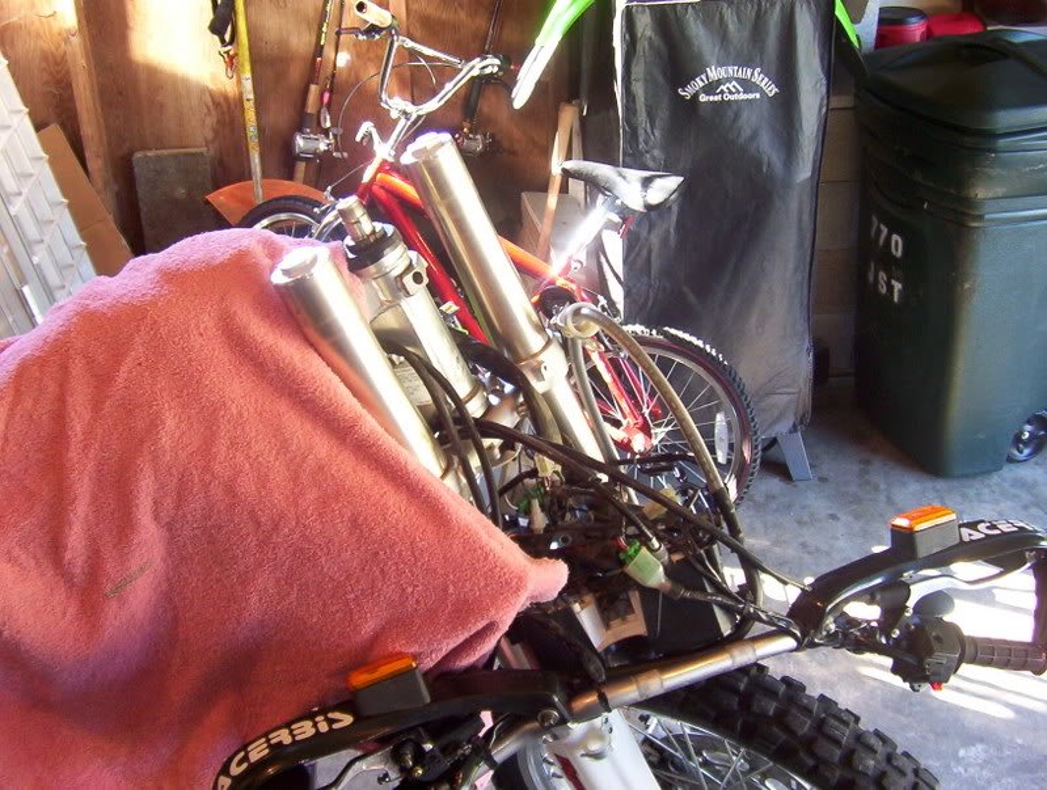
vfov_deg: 39.8
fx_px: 1091
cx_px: 524
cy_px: 395
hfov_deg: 51.3
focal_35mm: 36
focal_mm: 5.54
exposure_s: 1/30
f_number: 2.76
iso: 140
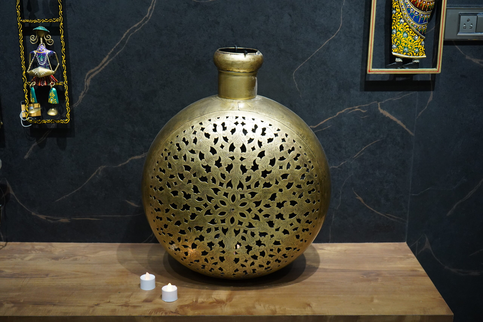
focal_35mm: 49
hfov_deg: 40.3
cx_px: 242
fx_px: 657
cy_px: 161
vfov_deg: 27.5
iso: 4000
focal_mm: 49
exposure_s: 1/250
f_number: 6.3
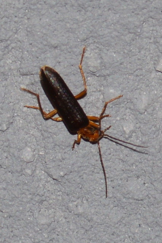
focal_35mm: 150
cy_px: 122
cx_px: 81
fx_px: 1014
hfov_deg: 9.1
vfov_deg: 13.7
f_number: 13
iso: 100
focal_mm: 100
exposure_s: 1/200
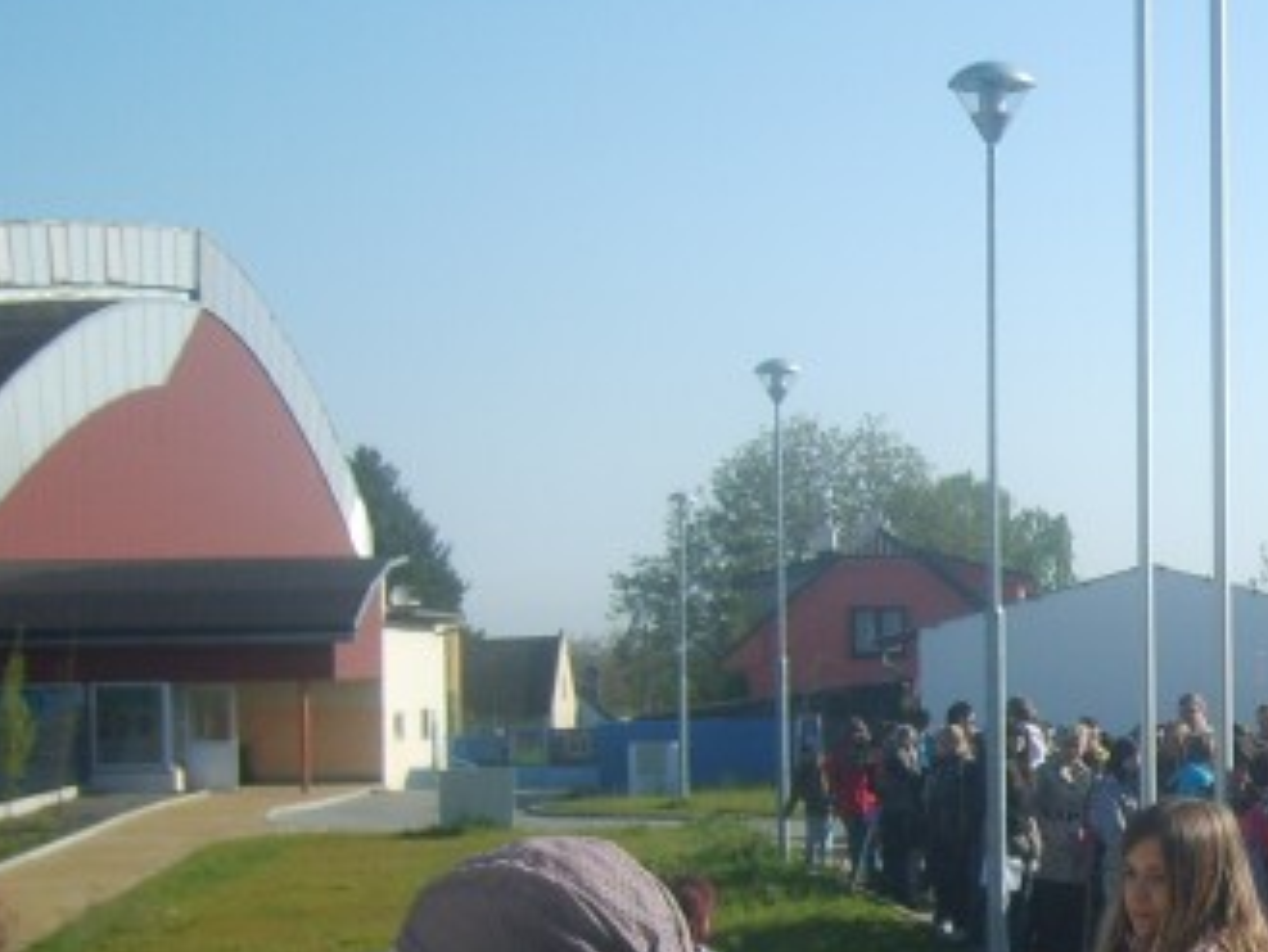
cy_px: 705
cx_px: 1438
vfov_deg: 17.3
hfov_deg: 21.7
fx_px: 3115
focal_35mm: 85
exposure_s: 1/180
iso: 50
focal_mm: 5.8
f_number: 7.1
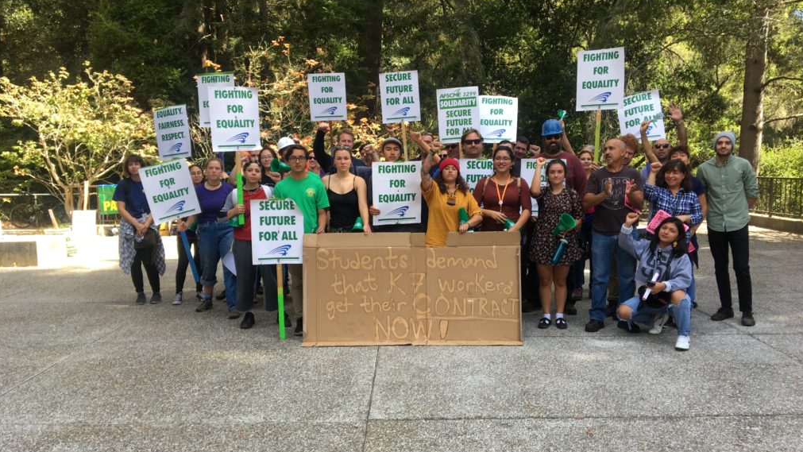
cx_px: 404
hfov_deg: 61.0
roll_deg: +1.3
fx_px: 681
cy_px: 235
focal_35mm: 32
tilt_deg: -6.1
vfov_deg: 36.7
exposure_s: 1/145
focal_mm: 4.15
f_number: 2.2
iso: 25
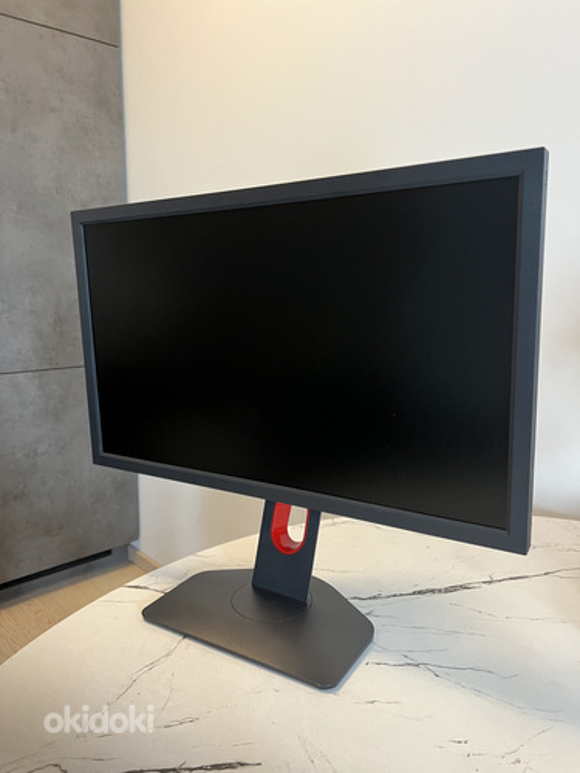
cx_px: 290
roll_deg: -1.1
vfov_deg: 67.3
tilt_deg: -8.8
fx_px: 581
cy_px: 386
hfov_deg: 53.1
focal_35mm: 26
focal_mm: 5.7
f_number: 1.5
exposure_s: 1/60
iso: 400
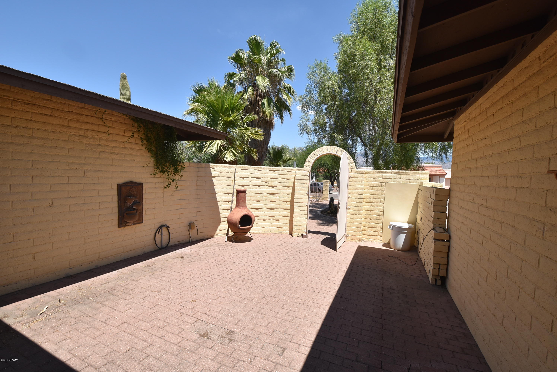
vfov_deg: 77.4
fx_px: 232
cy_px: 186
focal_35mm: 15
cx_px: 278
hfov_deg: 100.3
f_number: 9
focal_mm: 10
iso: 200
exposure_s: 1/320
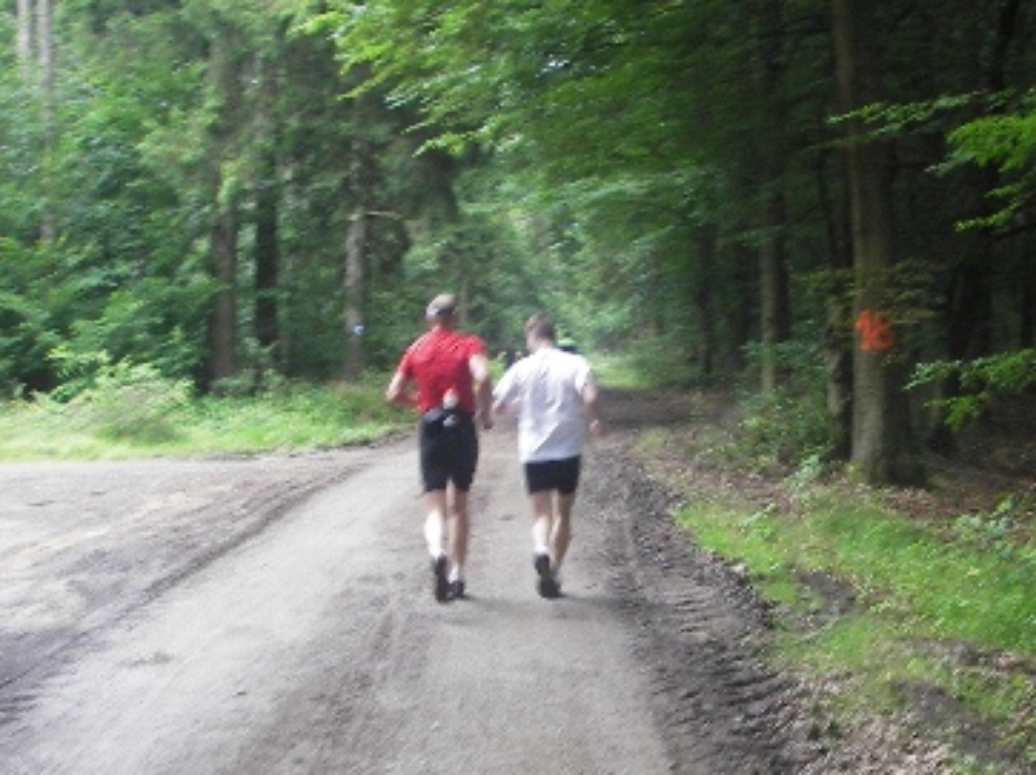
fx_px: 1256
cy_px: 363
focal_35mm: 42
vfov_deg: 34.3
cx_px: 549
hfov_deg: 44.8
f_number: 3.3
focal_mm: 6.3
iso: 100
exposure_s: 1/30
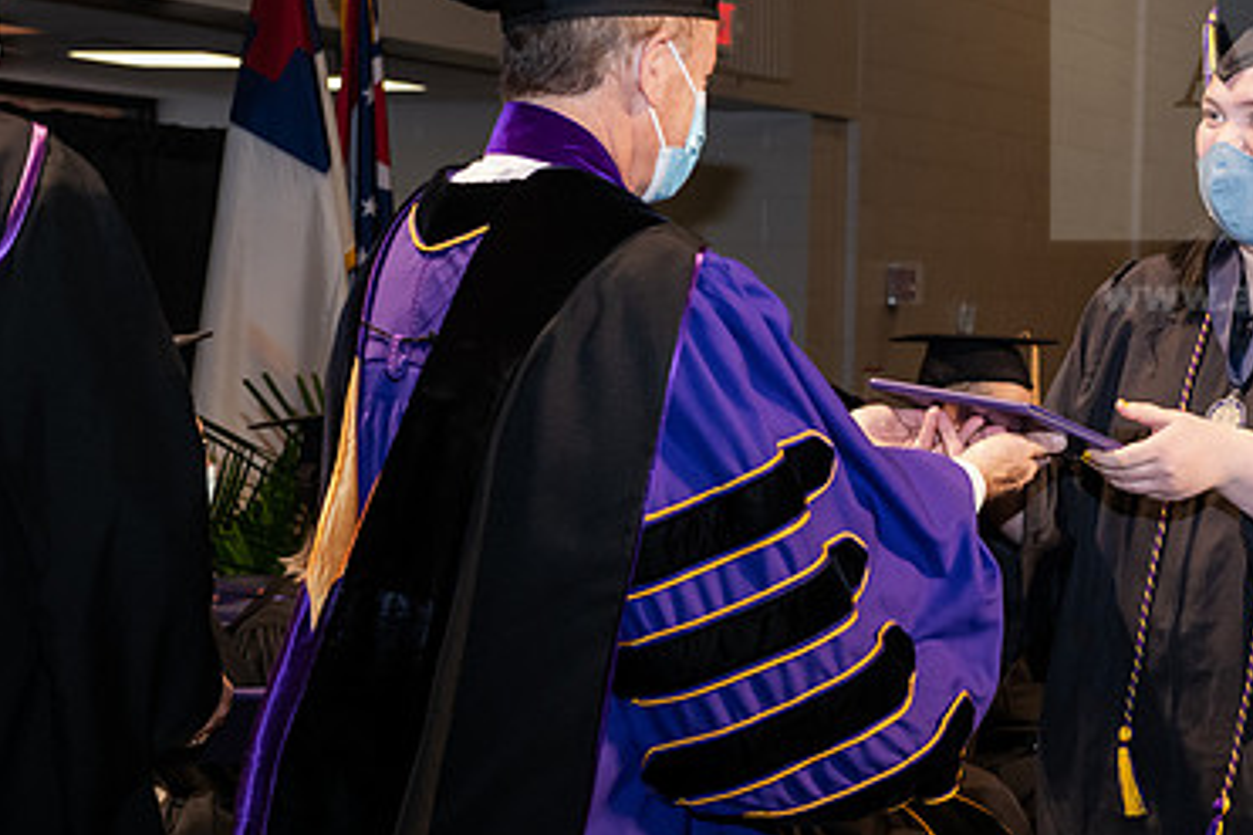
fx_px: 3374
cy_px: 367
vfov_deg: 14.1
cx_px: 949
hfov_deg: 20.9
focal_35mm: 97
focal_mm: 62
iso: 1600
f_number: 6.3
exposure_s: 1/200
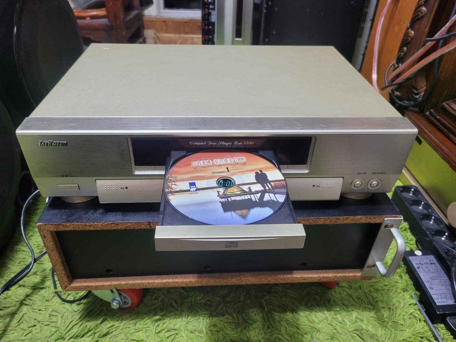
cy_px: 171
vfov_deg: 53.1
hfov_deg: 67.3
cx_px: 228
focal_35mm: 26
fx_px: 343
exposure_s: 1/40
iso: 160
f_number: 1.8
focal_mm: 5.4
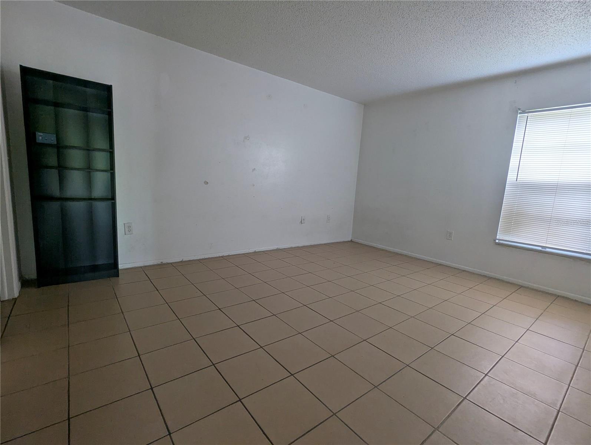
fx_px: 274
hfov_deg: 94.4
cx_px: 296
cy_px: 222
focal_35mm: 16
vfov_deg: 78.2
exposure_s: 1/37.2
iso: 101
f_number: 2.2
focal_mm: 2.35
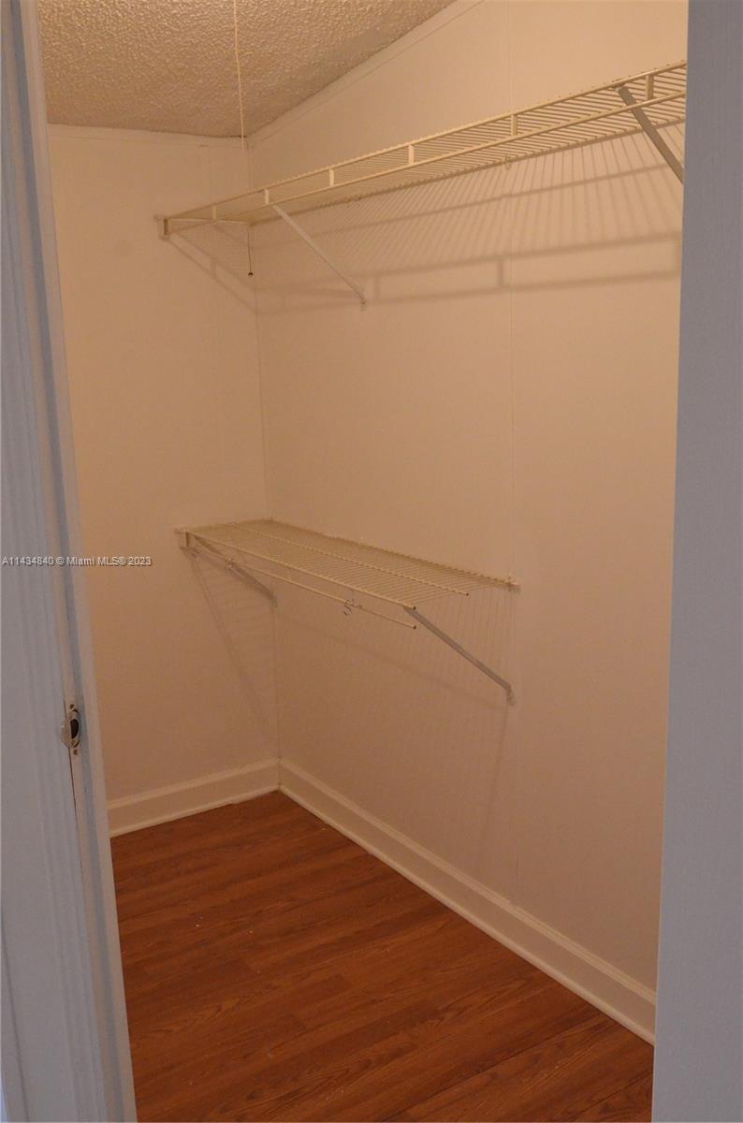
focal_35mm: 36
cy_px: 562
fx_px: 1120
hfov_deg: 36.7
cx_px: 372
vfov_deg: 53.2
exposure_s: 1/200
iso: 5000
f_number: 7.1
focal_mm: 24
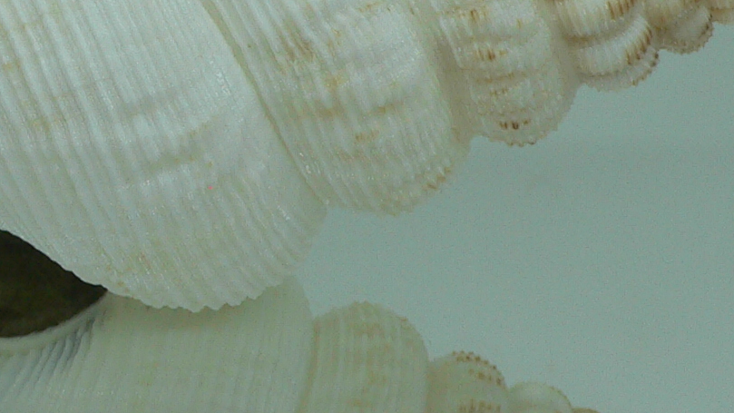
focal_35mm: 95
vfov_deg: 12.7
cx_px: 108
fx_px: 1849
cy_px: 53
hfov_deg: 22.0
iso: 80
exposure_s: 1/60
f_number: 2.8
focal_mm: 4.6
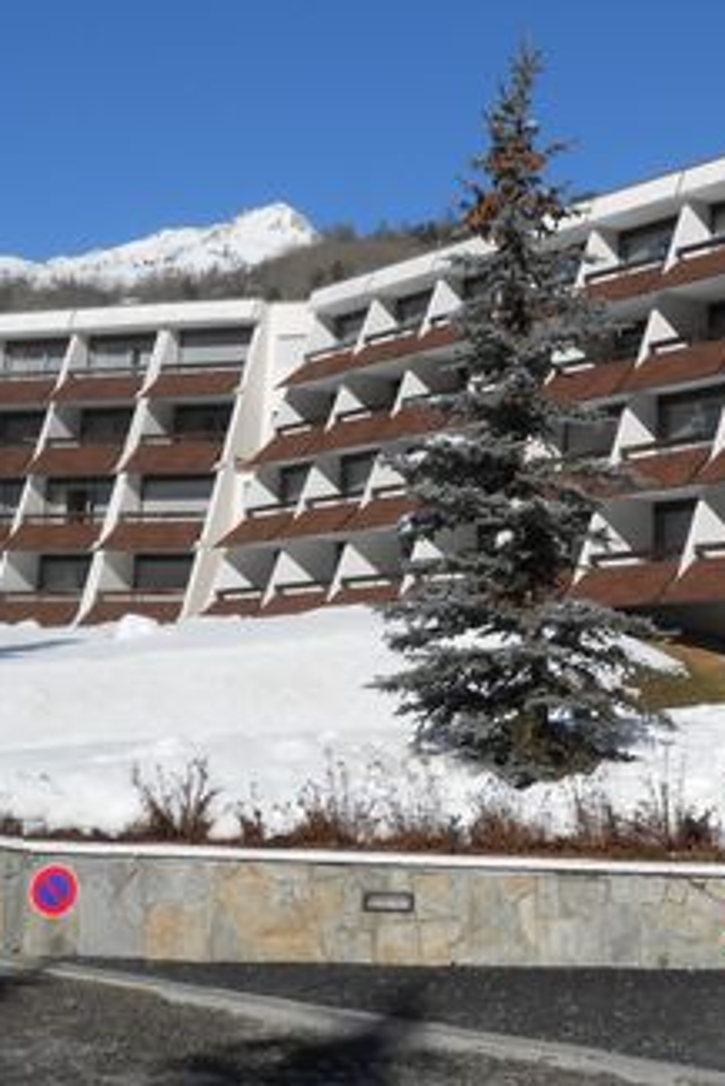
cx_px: 593
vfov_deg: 34.3
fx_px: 1750
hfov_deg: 23.0
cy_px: 421
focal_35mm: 58
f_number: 3.9
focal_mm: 6
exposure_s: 1/1500
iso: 80
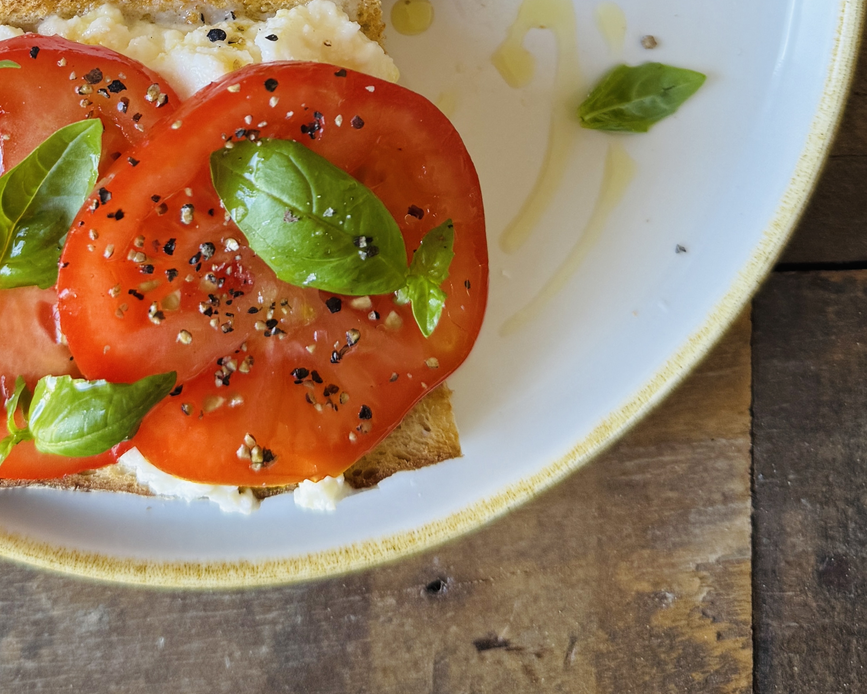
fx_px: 1411
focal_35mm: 55
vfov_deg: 25.3
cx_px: 196
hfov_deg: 33.3
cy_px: -104
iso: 80
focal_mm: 6.76
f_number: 1.78
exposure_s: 1/121
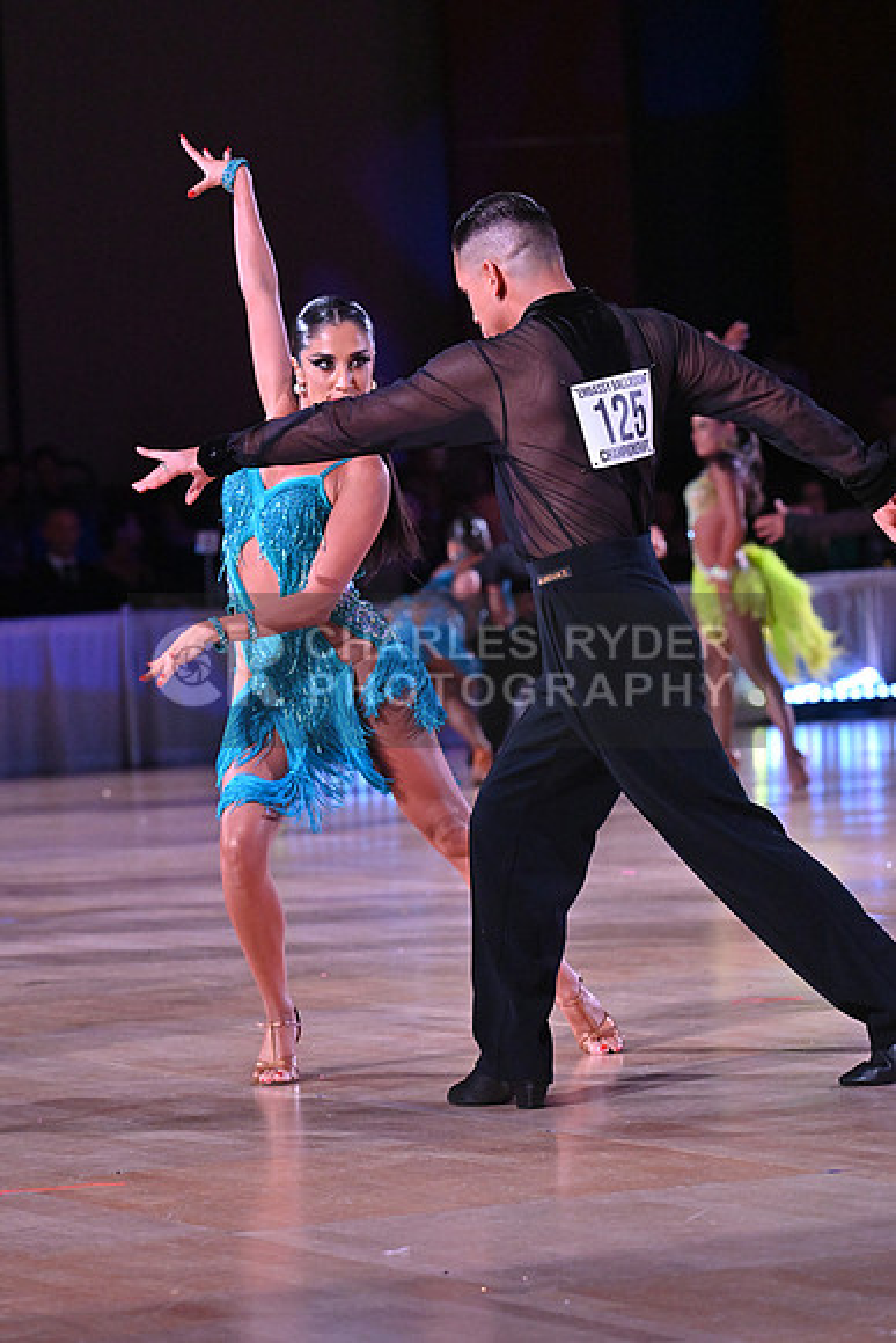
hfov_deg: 8.6
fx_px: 5969
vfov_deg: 12.8
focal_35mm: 160
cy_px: 672
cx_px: 448
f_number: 6.3
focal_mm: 160
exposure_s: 1/400
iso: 6400
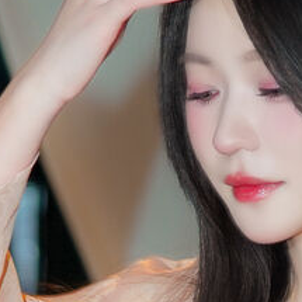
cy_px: 390
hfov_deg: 3.3
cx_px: 129
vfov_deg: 3.3
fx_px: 5261
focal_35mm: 533
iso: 500
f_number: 2.8
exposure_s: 1/80
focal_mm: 75
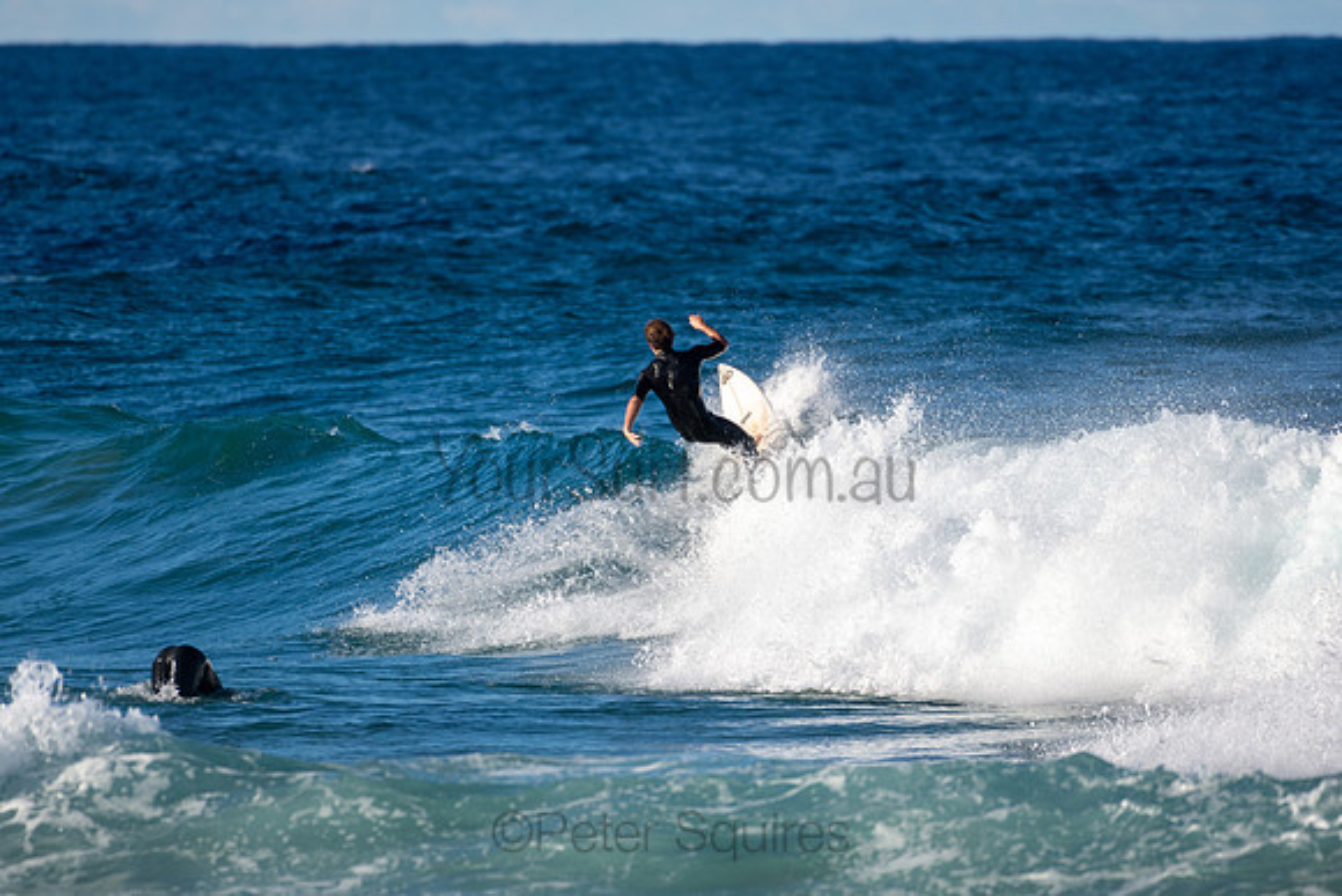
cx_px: 671
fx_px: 27964
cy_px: 448
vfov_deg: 1.8
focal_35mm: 750
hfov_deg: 2.7
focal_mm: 500
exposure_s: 1/1250
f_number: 5.6
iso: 200
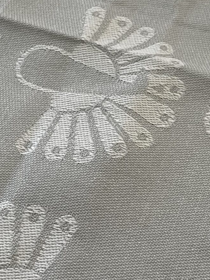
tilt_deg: -60.4
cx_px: 132
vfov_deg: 25.7
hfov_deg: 19.3
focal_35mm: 76
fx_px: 615
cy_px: 137
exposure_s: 1/93
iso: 125
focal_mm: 4.2
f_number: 1.6
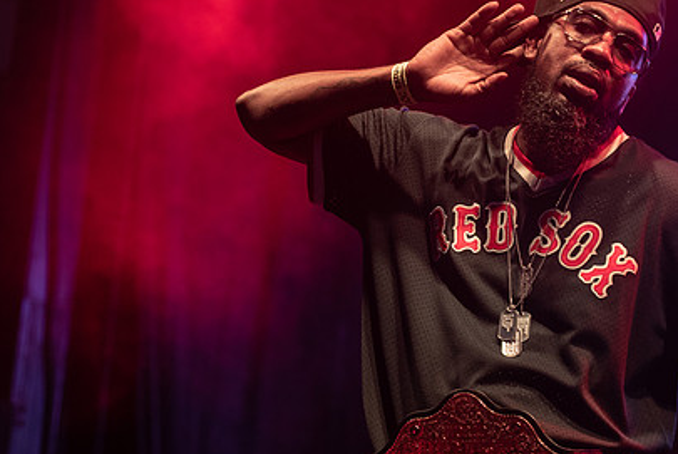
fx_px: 2621
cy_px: 171
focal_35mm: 139
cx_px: 385
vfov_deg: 9.9
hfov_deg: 14.7
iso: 1250
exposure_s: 1/125
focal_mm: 80
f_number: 3.5
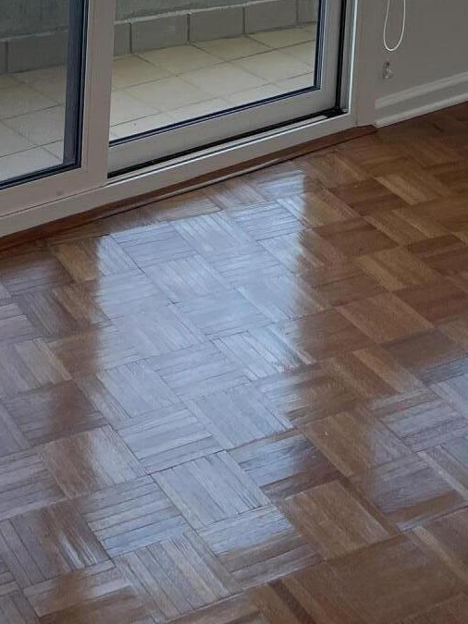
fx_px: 1388
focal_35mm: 77
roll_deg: -3.0
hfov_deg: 19.1
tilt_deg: -8.7
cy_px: -241
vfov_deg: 22.1
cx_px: 173
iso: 32
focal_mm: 5.1
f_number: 1.6
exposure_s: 1/295
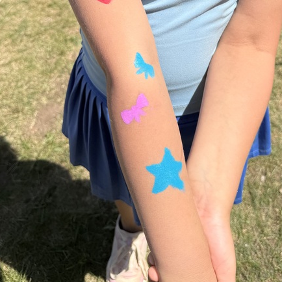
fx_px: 461
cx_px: 188
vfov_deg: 30.3
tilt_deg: -39.1
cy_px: -31
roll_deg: -2.7
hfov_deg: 33.7
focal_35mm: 50
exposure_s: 1/4405
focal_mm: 6.76
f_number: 1.78
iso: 80
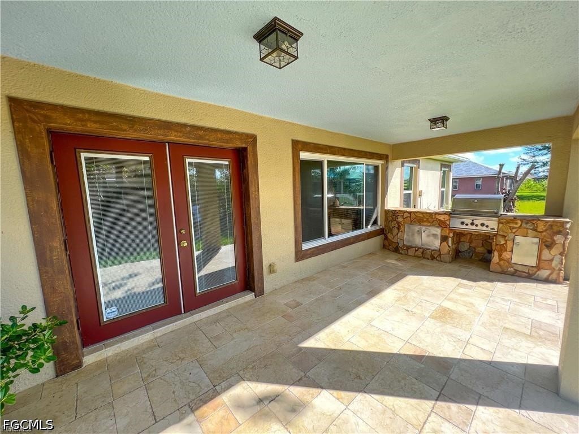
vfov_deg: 89.9
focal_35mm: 13
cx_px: 290
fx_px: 217
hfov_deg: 106.2
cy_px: 217
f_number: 1.8
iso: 32
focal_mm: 1.57
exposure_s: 1/320
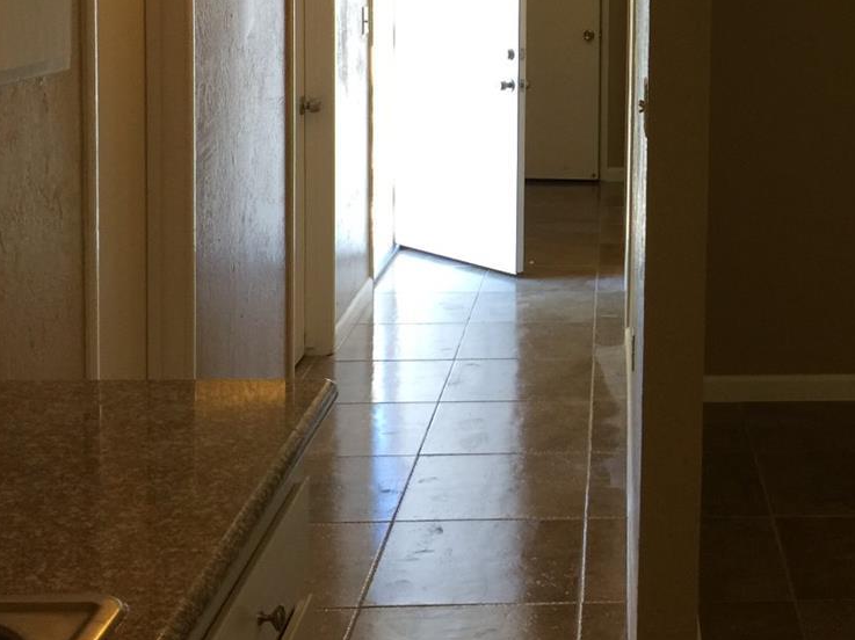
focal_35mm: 59
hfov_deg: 31.8
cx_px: 691
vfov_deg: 24.0
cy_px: 51
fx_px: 1457
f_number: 2.2
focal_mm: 4.15
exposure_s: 1/30
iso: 40
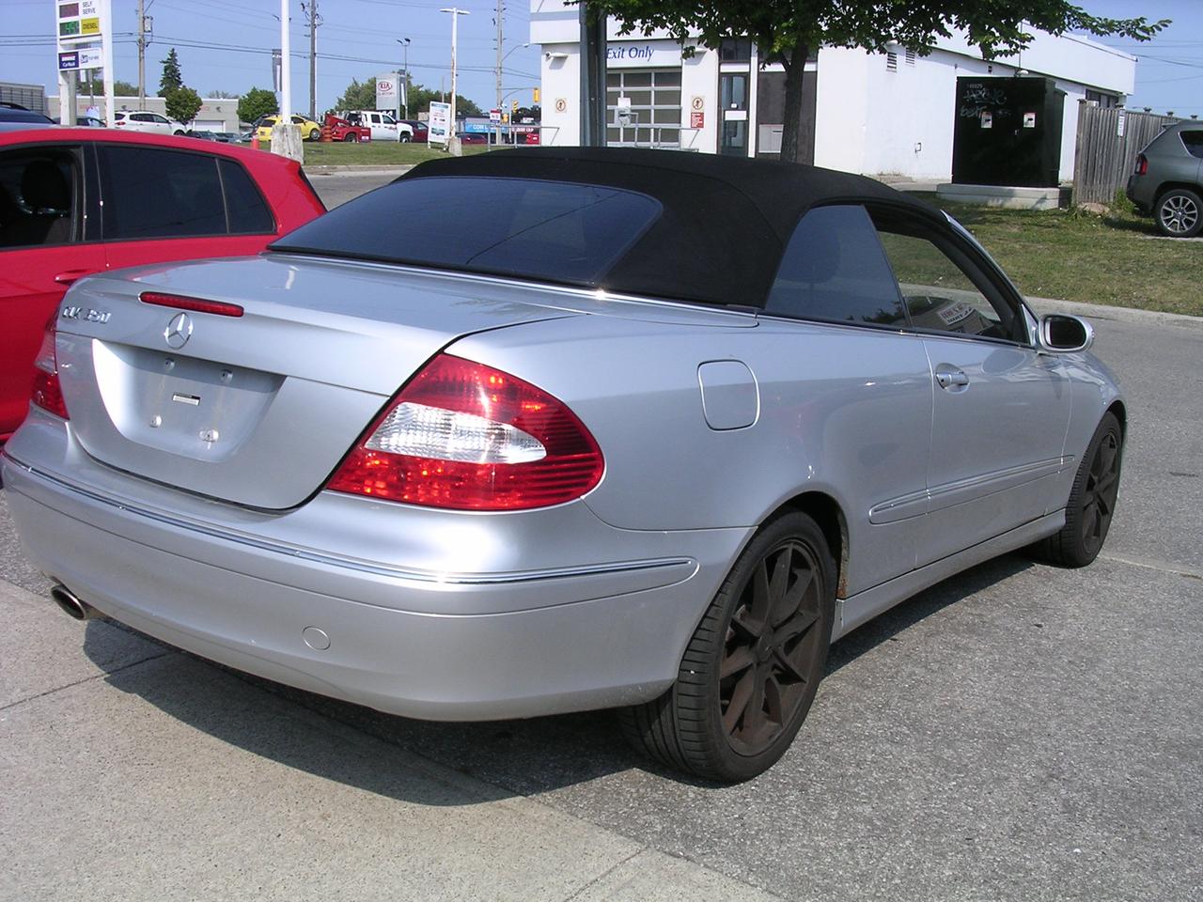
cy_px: 451
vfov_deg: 37.7
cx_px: 602
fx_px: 1321
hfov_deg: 49.0
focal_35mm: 38
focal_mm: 5.8
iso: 100
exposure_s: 1/381
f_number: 5.6
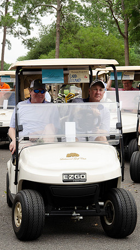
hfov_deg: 11.6
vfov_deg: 20.6
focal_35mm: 104
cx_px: 59
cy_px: 125
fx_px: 686
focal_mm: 66
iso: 400
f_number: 7.1
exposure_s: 1/500
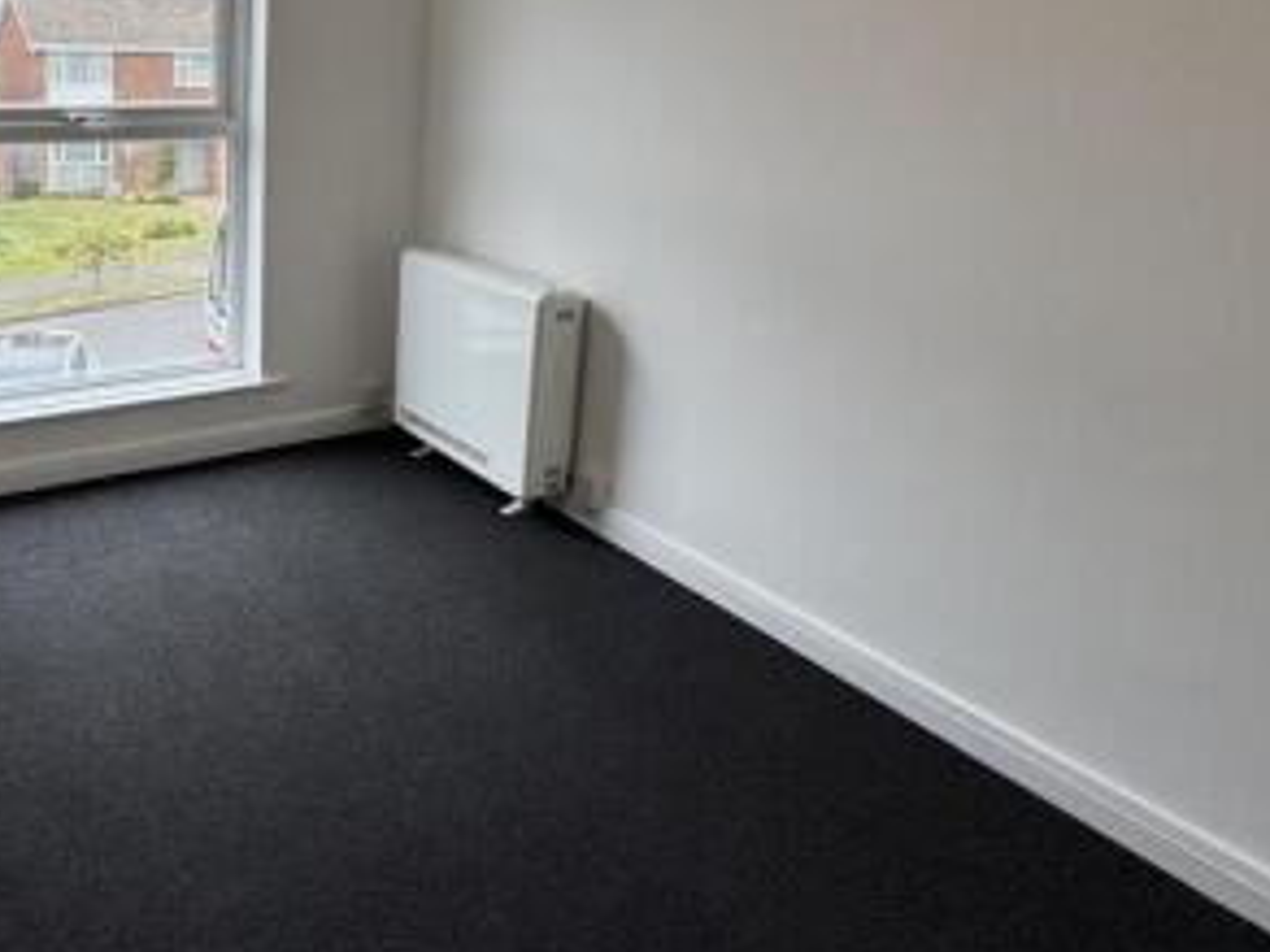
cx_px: 259
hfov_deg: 58.7
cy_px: 241
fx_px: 1027
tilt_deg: -10.4
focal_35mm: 28
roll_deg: -1.4
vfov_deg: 47.9
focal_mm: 2.22
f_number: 2.2
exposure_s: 1/99
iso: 64
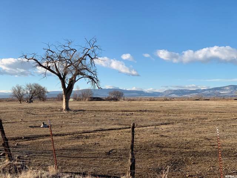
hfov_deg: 36.8
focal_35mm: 52
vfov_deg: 28.0
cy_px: 89
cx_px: 118
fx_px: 356
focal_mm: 6
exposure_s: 1/922
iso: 16
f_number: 2.4
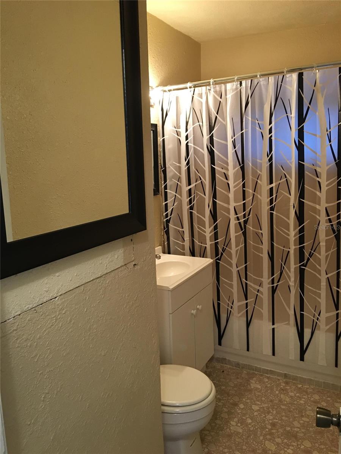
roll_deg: +1.6
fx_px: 381
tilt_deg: -10.3
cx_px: 170
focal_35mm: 29
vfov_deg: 61.7
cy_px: 227
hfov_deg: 48.2
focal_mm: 4.15
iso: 80
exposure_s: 1/15
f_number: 2.2
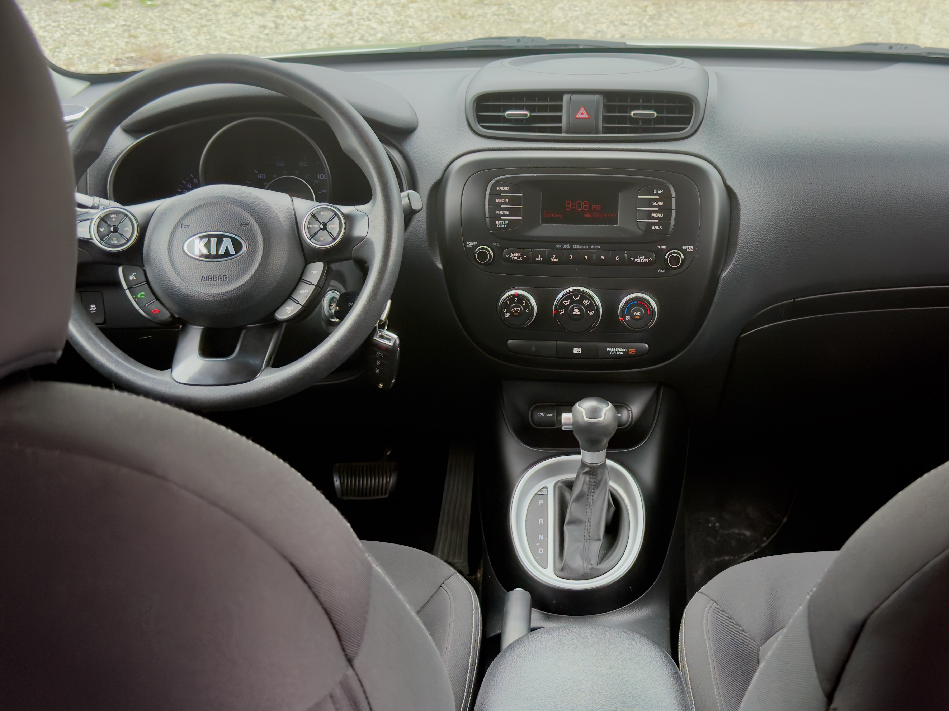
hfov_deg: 42.7
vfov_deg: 32.8
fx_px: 1206
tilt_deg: -22.2
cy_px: 319
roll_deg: -0.8
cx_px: 572
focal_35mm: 44
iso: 80
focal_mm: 6.76
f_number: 1.78
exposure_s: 1/361
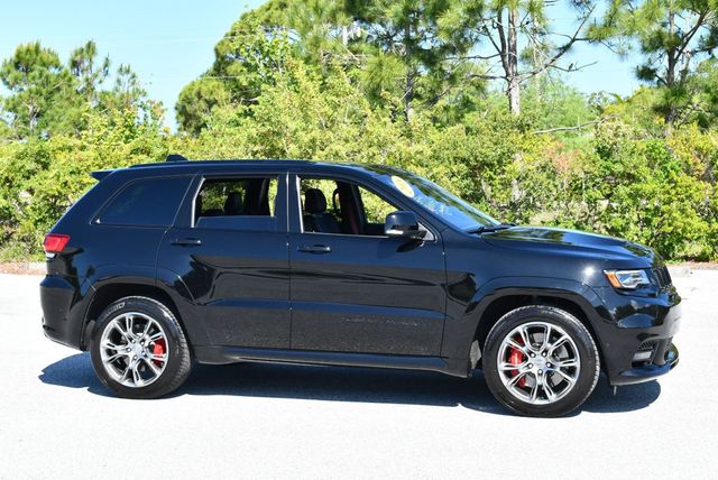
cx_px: 359
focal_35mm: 64
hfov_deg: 31.4
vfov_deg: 21.3
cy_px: 240
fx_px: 1278
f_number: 6.3
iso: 200
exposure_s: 1/250
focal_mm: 32
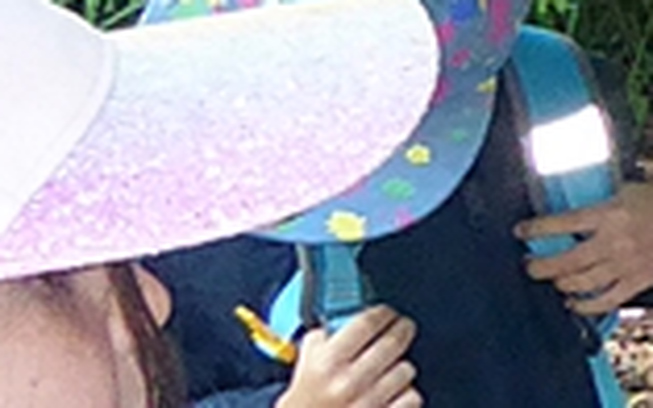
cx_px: 2001
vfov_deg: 6.7
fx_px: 3469
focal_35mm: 195
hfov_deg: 8.7
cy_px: 33
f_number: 3.5
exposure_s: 1/60
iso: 640
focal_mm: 4.3
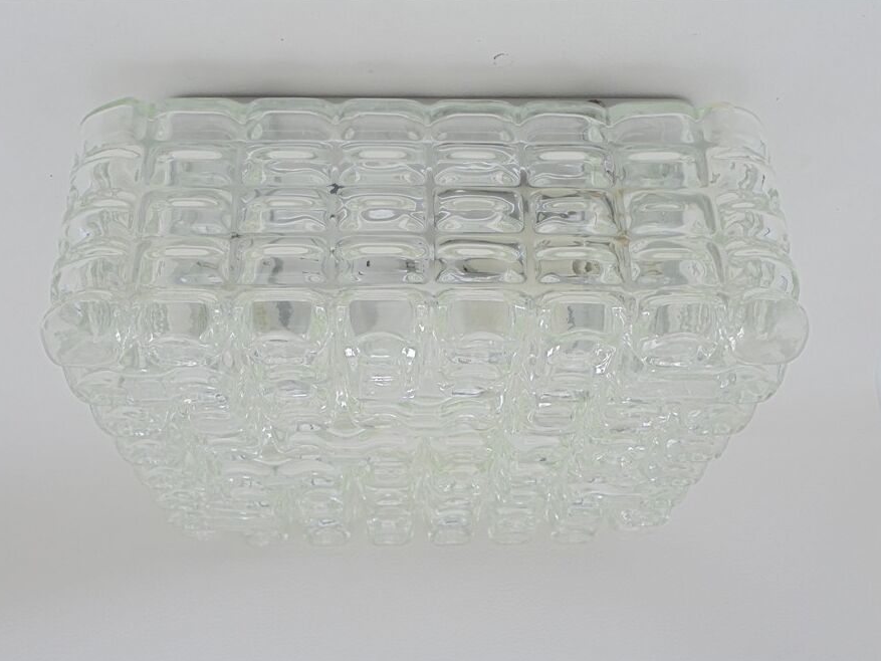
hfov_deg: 47.9
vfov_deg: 36.8
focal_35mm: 39
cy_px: 334
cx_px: 441
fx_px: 993
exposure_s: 1/40
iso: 100
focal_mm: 6.9
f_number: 4.2
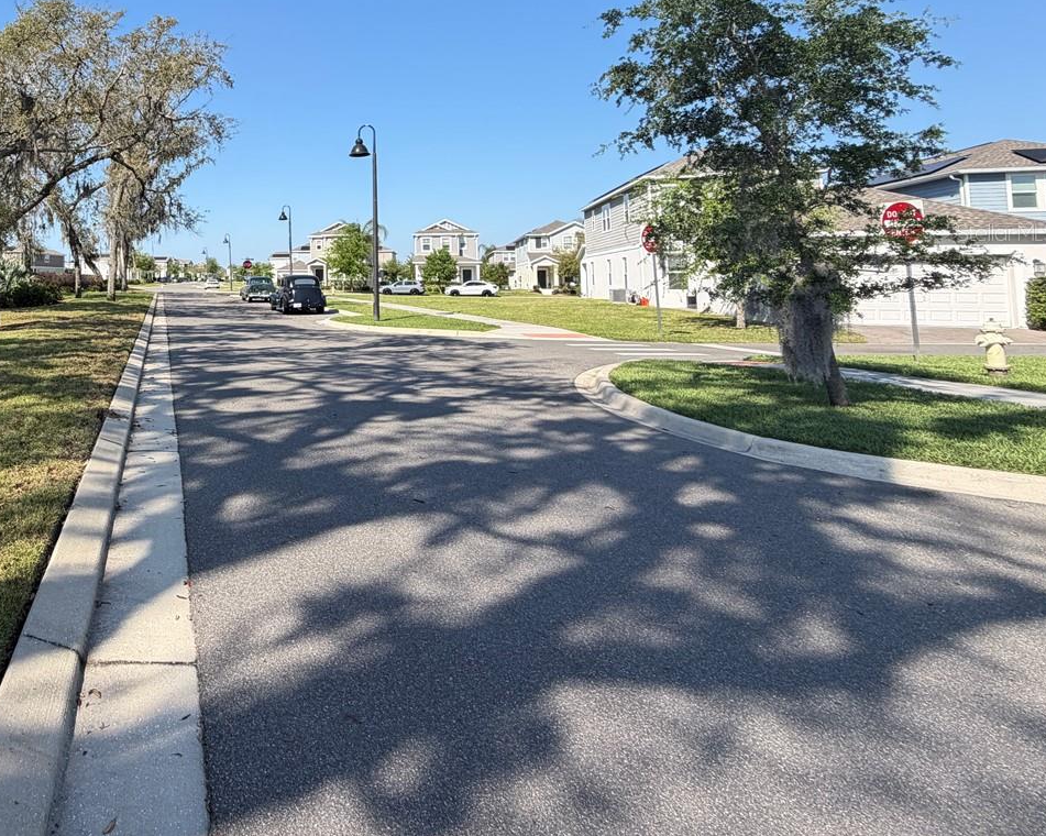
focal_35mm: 23
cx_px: 180
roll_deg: -0.4
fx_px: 712
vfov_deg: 58.4
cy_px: 232
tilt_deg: +5.1
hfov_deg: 64.8
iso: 40
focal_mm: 2.22
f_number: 2.2
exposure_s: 1/672
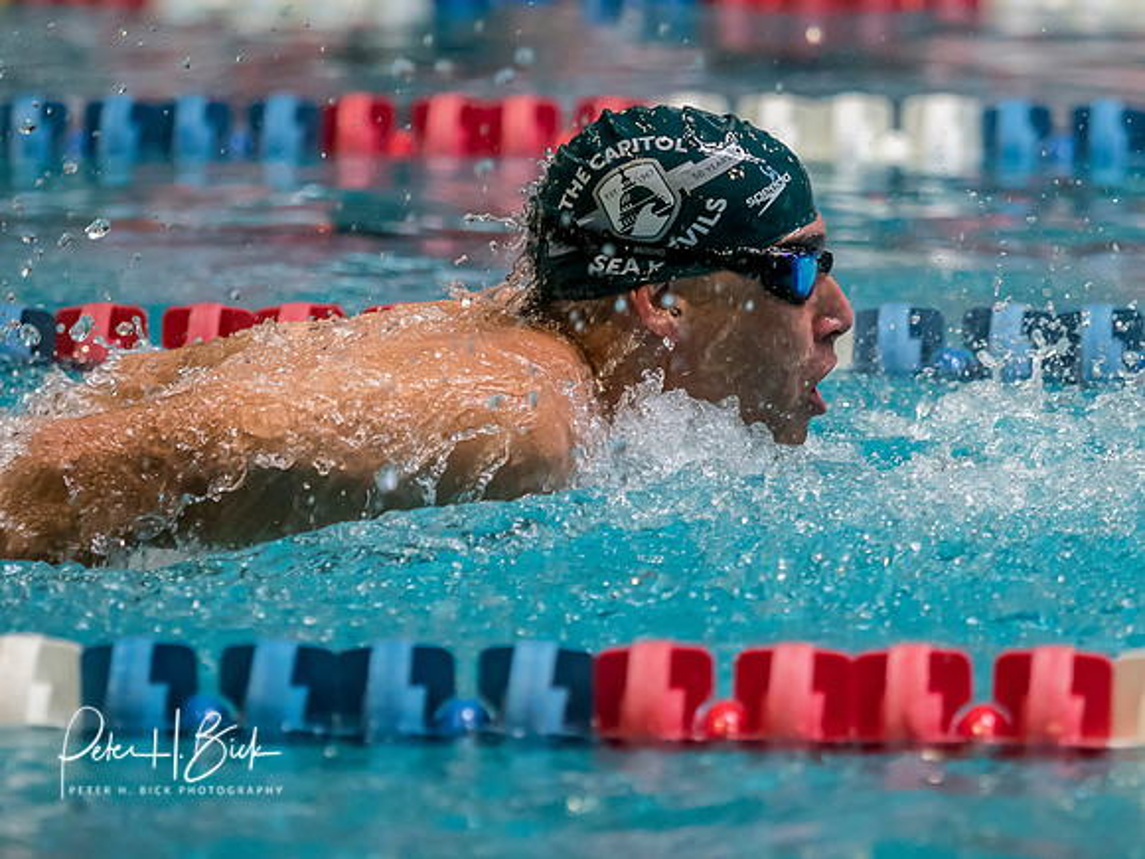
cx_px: 701
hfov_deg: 4.3
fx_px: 15384
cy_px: 440
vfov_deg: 3.2
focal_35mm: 465
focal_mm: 150
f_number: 2.8
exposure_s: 1/1000
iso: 1600
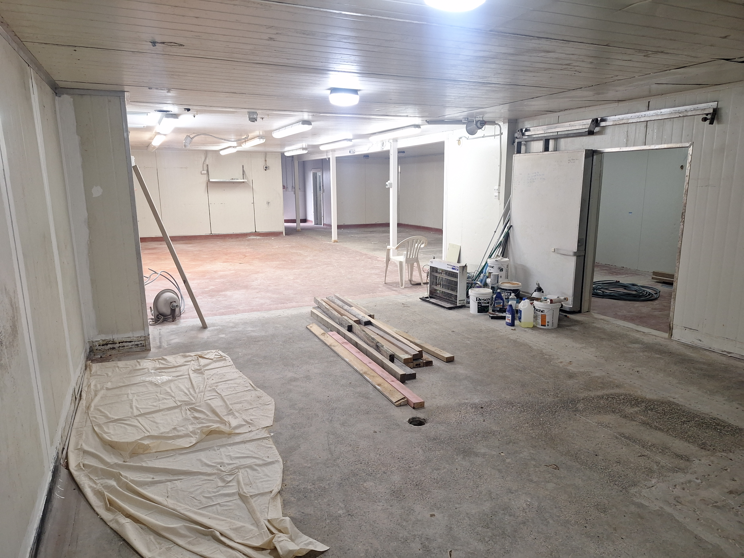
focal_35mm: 23
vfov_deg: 58.9
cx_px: 372
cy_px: 279
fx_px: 494
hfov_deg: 73.9
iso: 160
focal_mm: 5.54
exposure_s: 1/50
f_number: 1.8
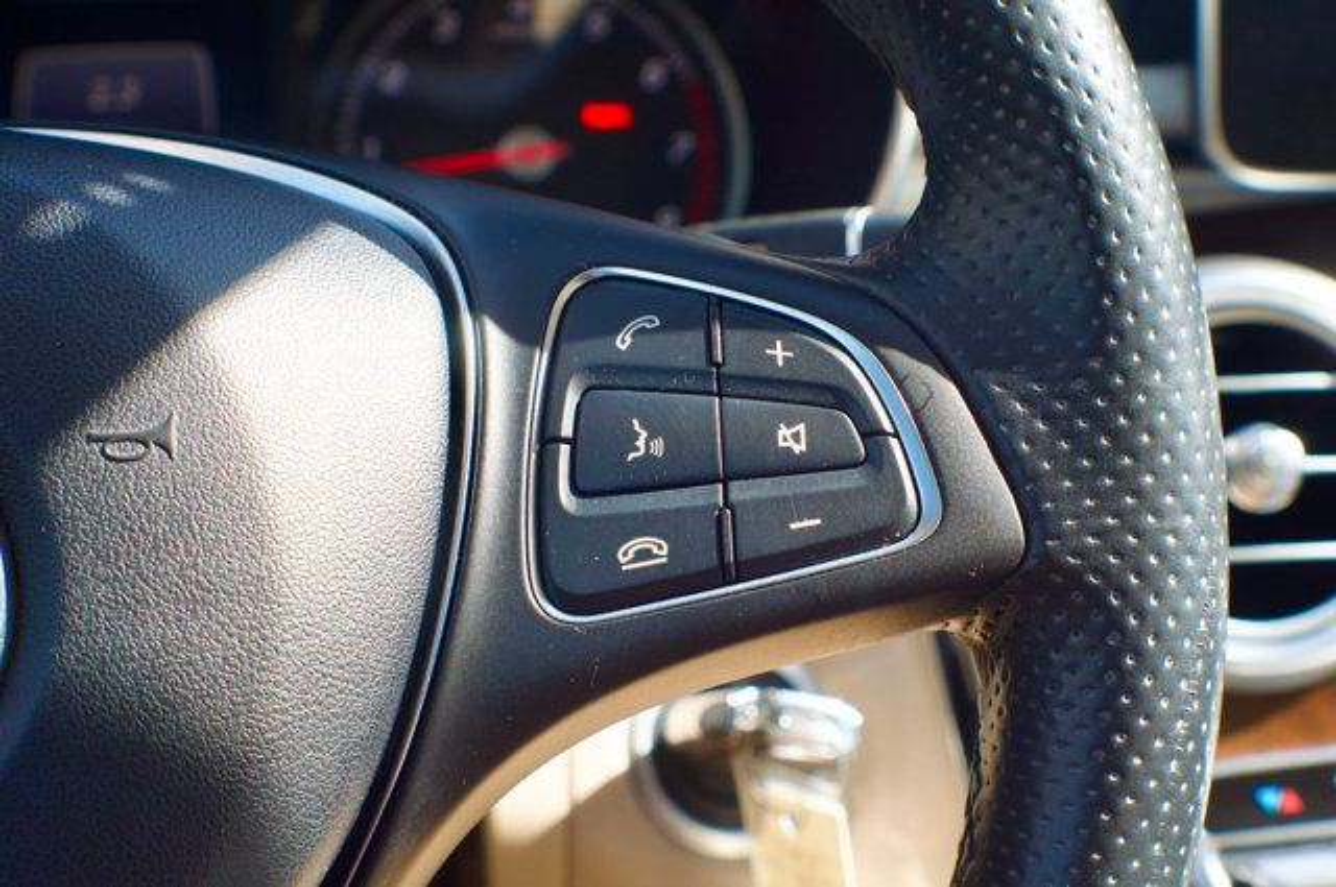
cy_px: 444
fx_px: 2780
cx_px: 668
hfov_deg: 27.0
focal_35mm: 75
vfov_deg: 18.1
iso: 500
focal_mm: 50
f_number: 7.1
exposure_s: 1/200
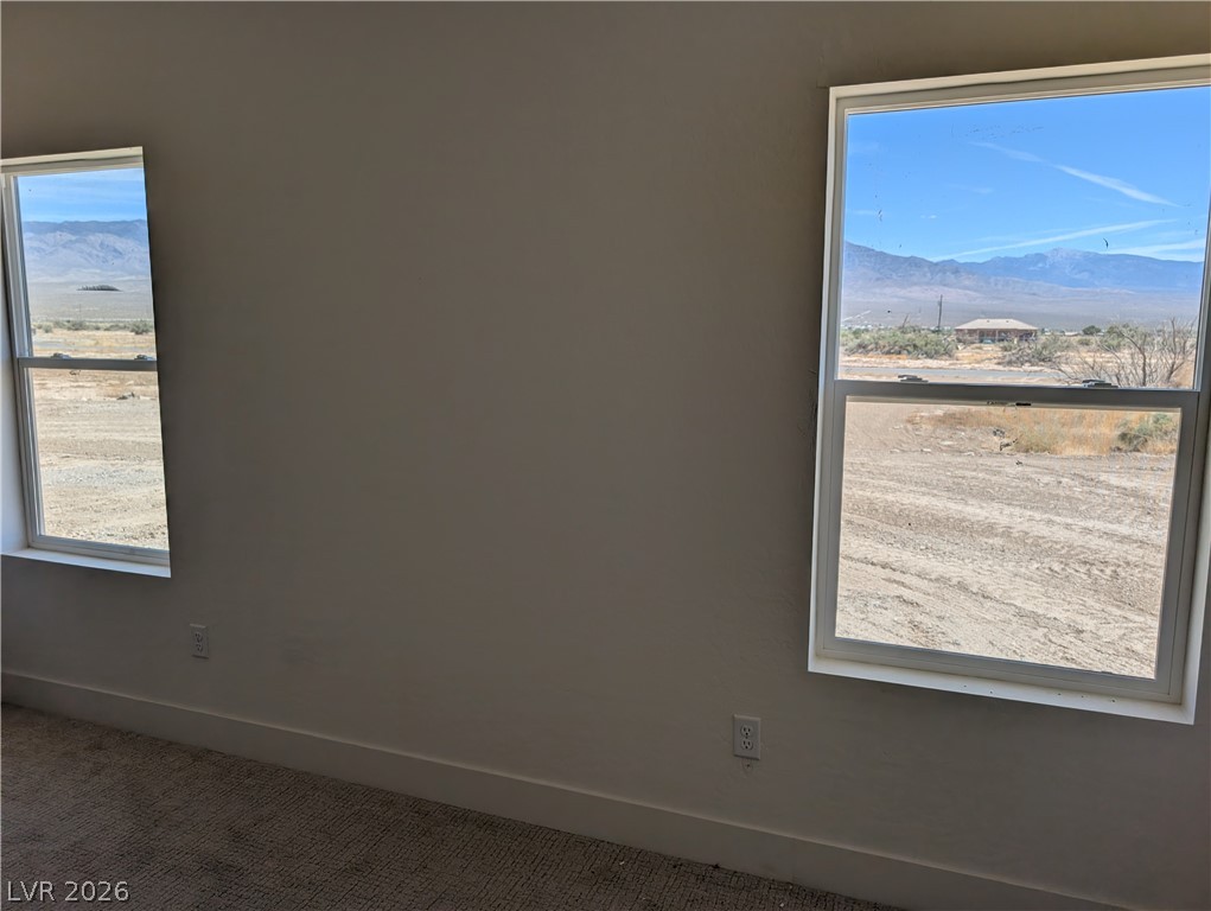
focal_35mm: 24
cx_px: 606
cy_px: 456
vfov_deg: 56.9
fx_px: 841
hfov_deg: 71.5
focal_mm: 6.9
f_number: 1.68
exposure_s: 1/512
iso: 22
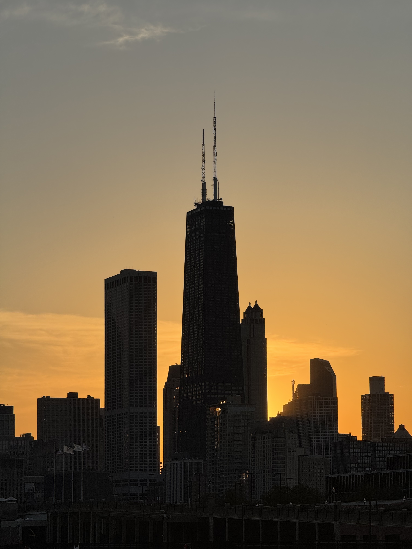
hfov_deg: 12.3
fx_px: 1904
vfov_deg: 16.4
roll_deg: +1.1
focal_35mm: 120
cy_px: 274
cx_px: 206
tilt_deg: +7.8
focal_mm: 15.66
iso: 50
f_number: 2.8
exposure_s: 1/3690
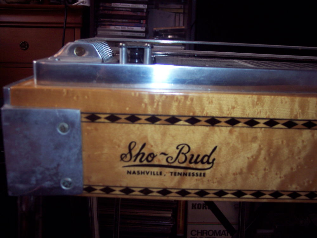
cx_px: 158
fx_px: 357
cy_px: 119
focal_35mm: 39
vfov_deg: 36.8
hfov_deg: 47.9
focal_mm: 8
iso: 140
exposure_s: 1/60
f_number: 2.8
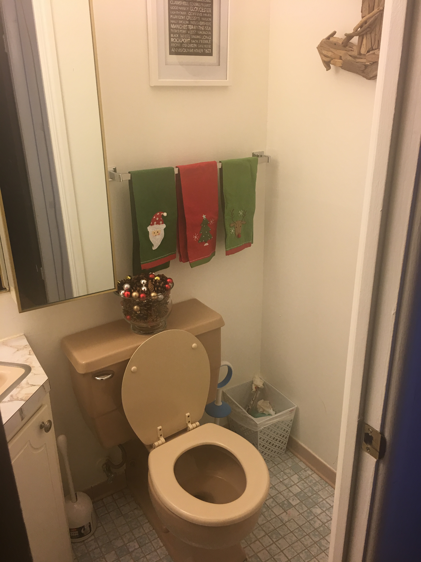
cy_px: 281
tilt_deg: -21.5
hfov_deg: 48.2
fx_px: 470
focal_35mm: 29
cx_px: 210
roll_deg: +1.6
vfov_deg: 61.7
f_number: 2.2
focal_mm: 4.15
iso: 25
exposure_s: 1/15
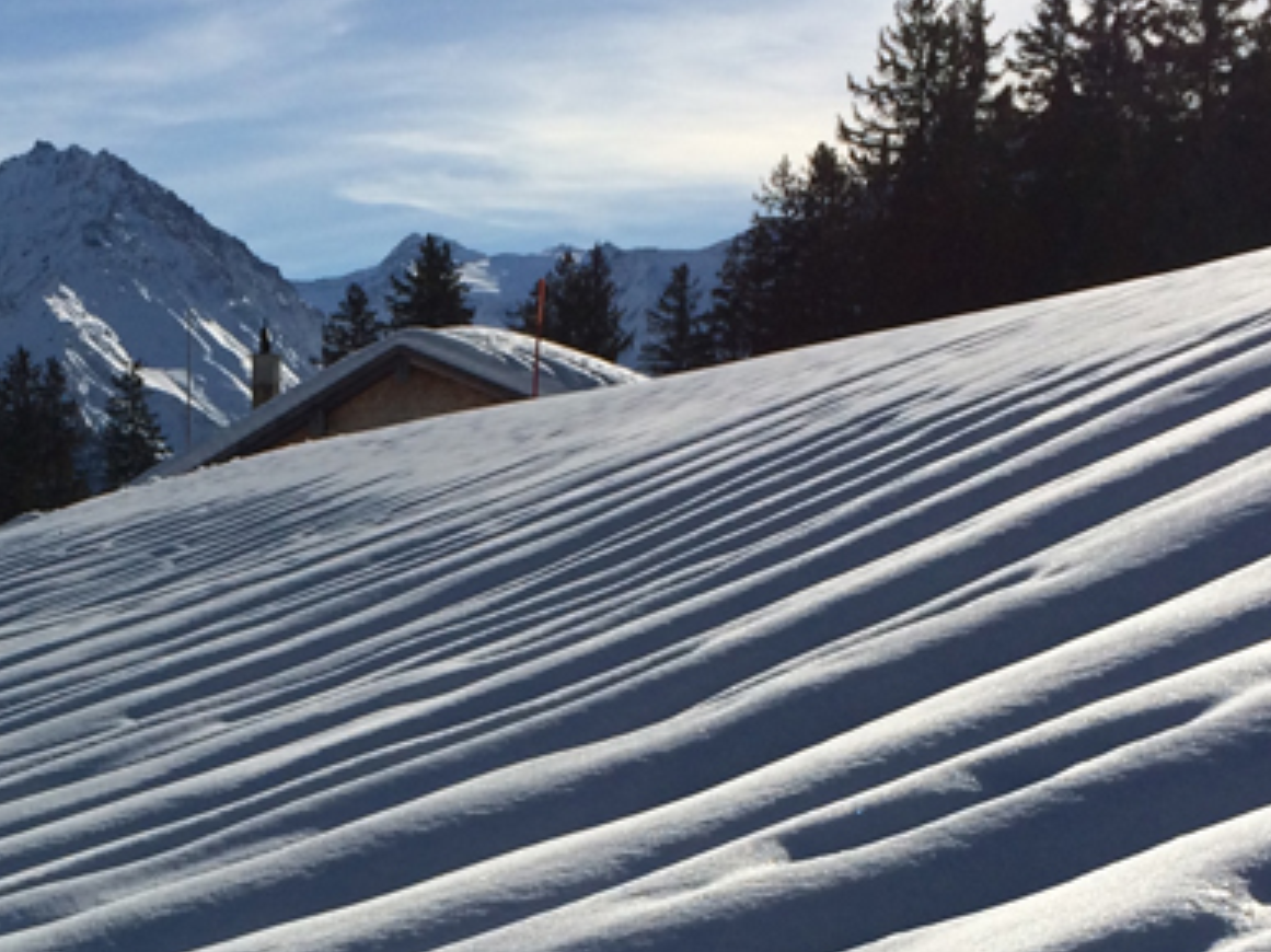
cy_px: 913
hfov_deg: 25.7
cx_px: 302
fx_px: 2753
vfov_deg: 19.2
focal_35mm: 75
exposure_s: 1/6849
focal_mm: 4.15
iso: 32
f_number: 2.2
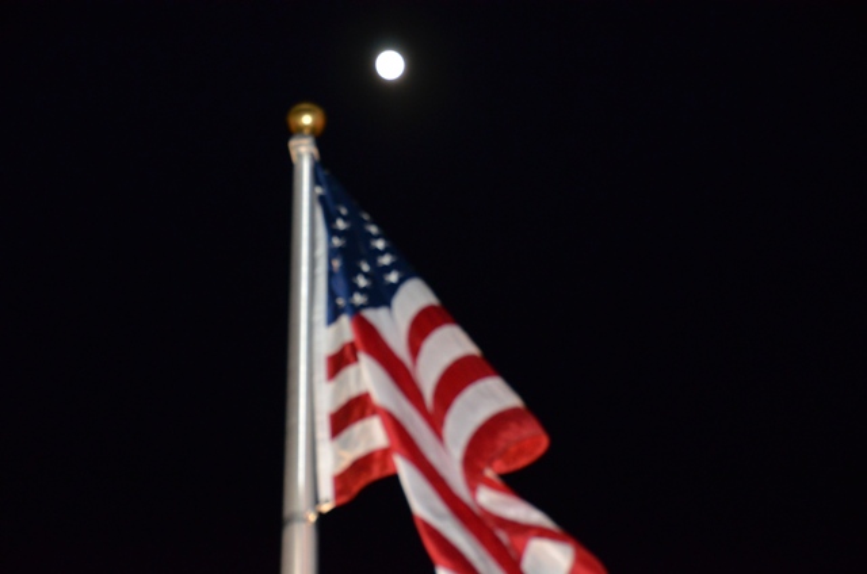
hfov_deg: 18.2
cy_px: 287
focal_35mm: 112
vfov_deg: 12.1
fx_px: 2704
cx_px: 434
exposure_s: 1/60
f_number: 5
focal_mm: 75
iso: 1600
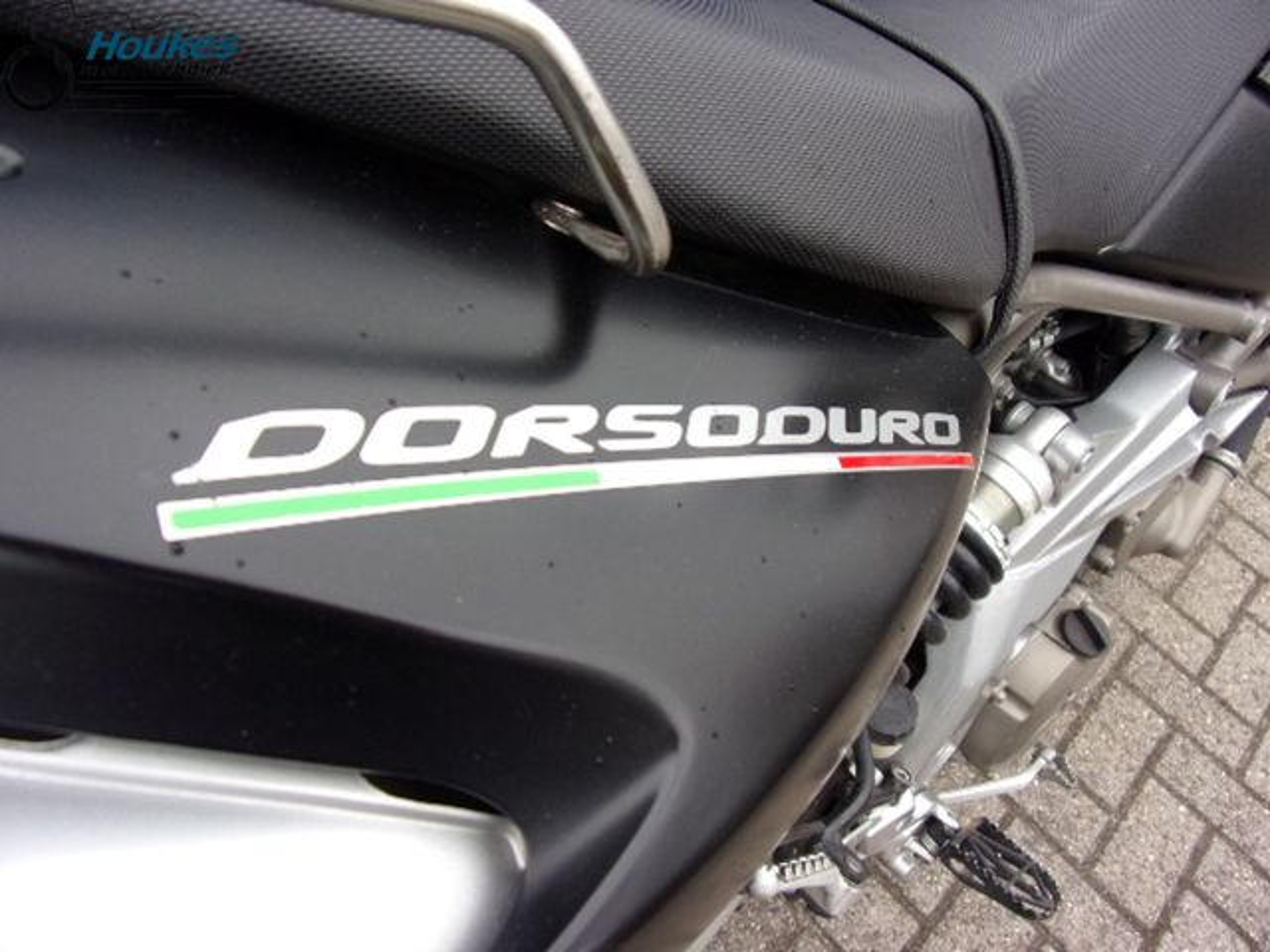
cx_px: 635
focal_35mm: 24
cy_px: 476
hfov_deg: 71.6
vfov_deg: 56.8
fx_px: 881
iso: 80
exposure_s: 1/120
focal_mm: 4.3
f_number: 3.3
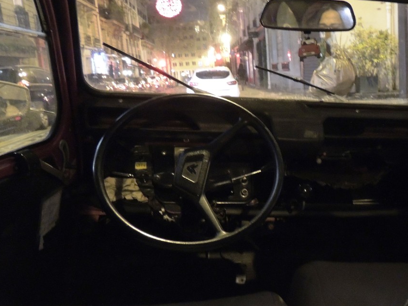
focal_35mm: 36
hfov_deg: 50.5
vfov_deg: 39.6
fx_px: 424
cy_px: 135
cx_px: 271
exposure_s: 1/2
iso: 800
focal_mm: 4.3
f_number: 3
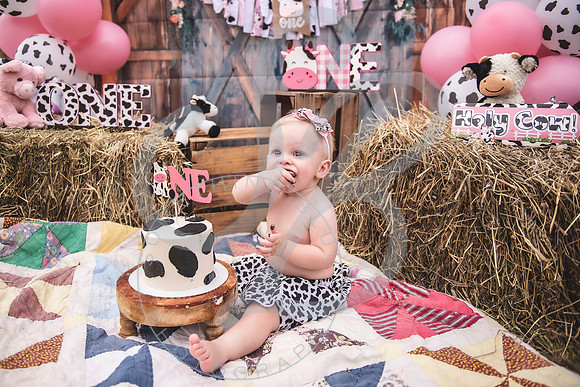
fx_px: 467
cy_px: 171
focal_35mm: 29
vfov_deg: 44.9
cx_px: 257
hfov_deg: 63.5
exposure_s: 1/400
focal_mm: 26
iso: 100
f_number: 2.8
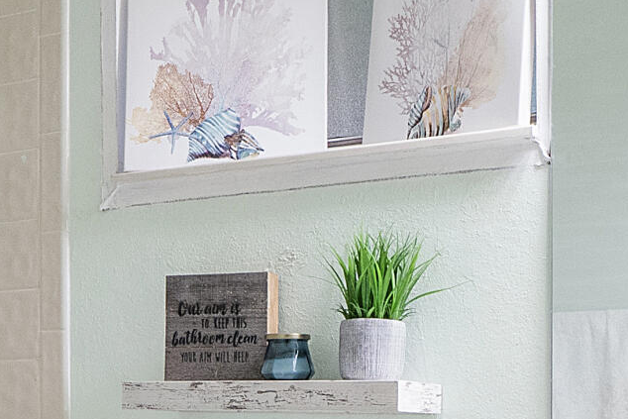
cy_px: 411
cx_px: 270
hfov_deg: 28.4
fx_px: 1239
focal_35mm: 71
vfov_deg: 18.7
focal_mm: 10
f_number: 7.1
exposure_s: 1/160
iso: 800
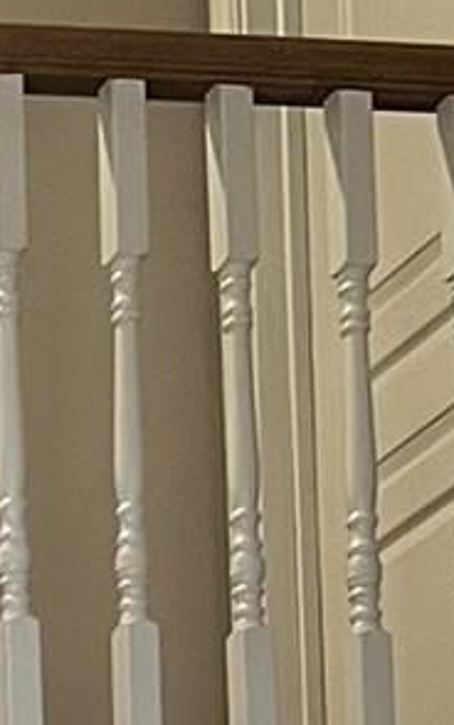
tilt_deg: +6.6
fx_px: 3797
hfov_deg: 6.1
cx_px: -1133
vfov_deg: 9.7
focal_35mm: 192
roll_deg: +1.3
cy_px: 1692
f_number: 1.5
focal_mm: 5.7
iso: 200
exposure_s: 1/60
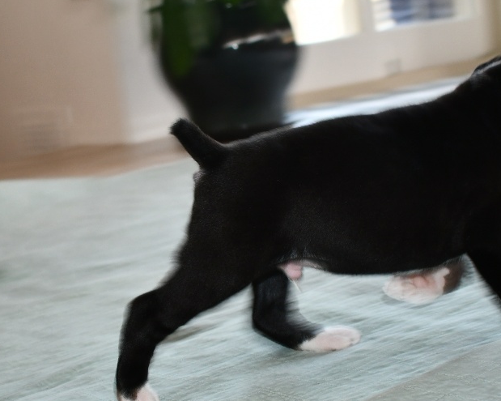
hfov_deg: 23.2
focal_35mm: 82
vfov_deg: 18.7
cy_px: 235
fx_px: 1216
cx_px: 199
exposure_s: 1/60
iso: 400
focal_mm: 24
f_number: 3.8
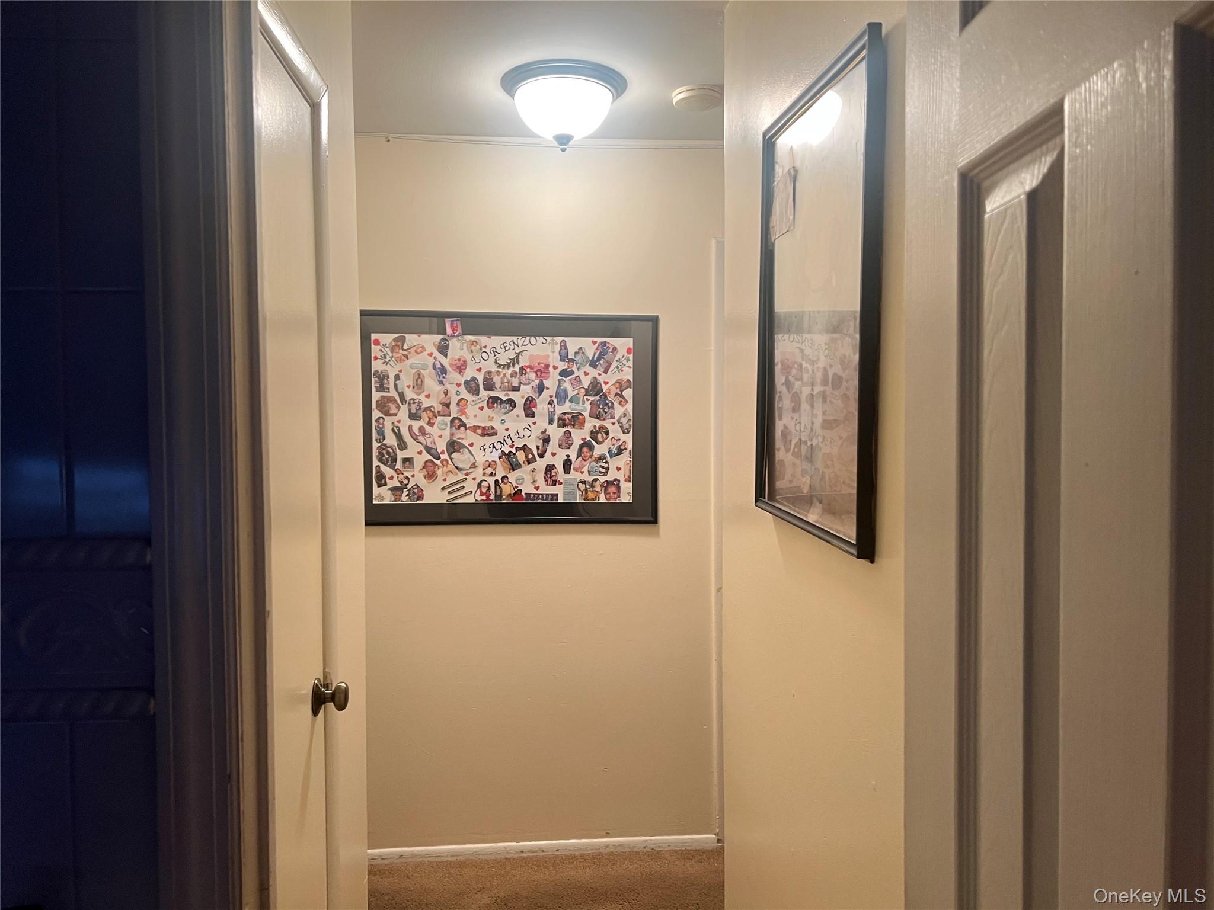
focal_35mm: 26
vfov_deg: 53.1
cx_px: 607
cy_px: 455
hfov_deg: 67.3
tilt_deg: -1.2
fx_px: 912
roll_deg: +0.9
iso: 160
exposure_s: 1/60
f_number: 1.5
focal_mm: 5.7
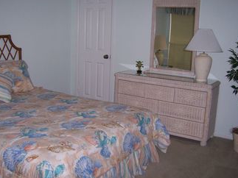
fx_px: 282
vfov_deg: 35.1
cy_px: 84
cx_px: 113
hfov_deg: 45.8
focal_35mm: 41
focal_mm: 6
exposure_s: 1/60
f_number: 2.8
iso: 125
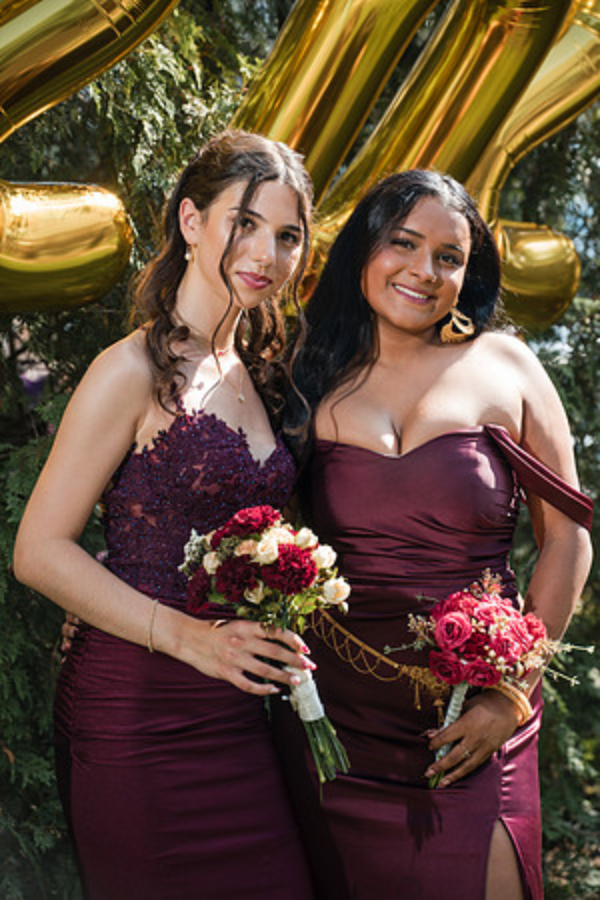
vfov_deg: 20.2
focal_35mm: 101
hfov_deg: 13.6
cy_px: 450
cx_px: 300
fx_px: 2525
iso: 200
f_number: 5
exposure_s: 1/250
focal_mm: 101
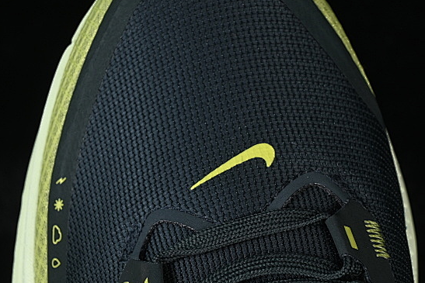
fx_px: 1748
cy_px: 174
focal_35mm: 148
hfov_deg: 13.9
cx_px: 242
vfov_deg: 9.3
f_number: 6.3
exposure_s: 1/60
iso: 160
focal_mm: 50
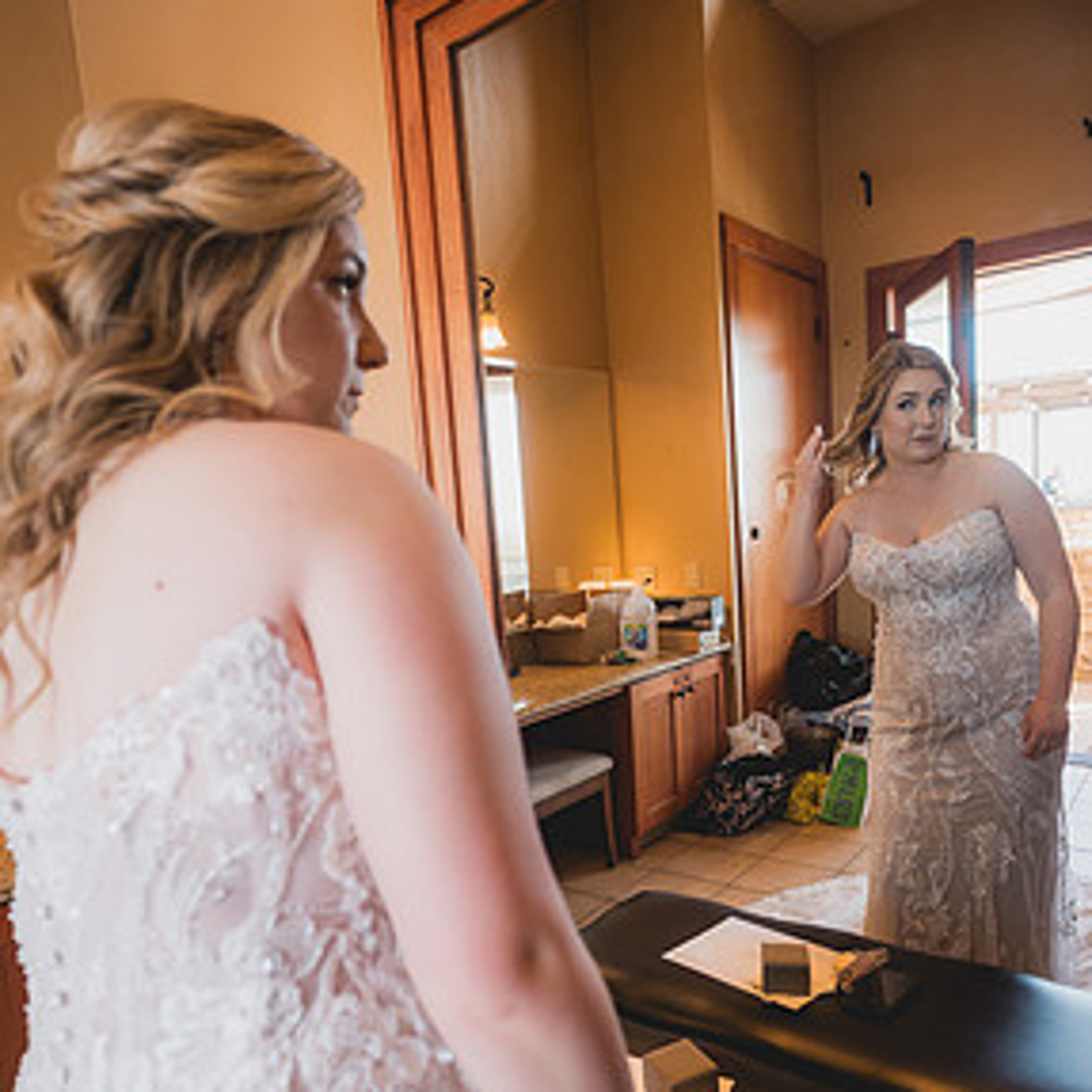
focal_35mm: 24
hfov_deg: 65.0
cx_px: 533
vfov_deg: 64.4
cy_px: 662
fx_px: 857
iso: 1250
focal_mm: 18
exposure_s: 1/320
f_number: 2.8
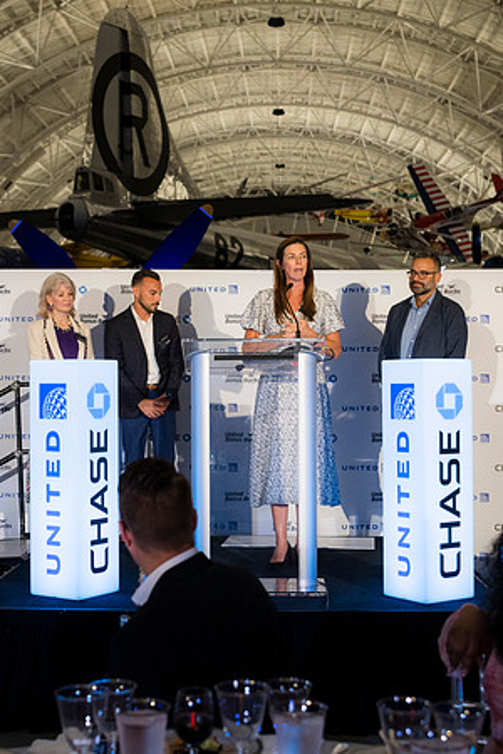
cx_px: 252
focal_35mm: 54
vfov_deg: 36.9
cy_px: 377
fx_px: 1132
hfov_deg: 25.1
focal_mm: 36
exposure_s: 1/200
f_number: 2.8
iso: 900
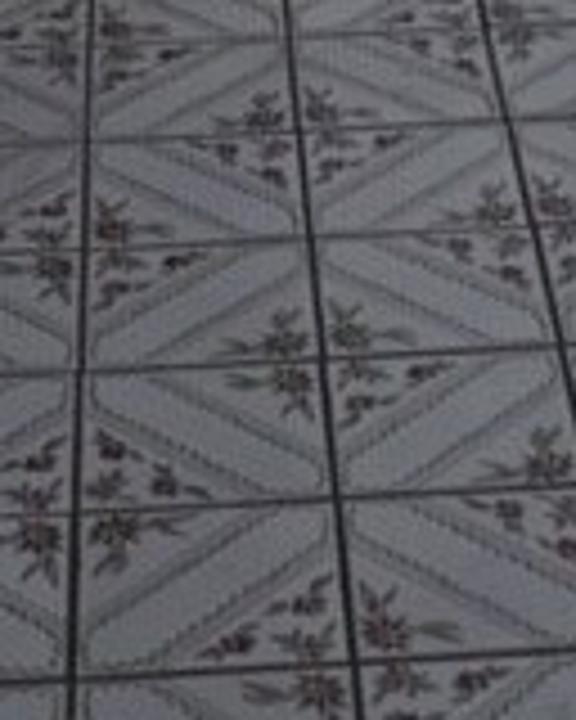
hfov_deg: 10.1
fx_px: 3260
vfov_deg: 10.8
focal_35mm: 153
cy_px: -963
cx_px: 504
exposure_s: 1/160
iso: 800
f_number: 4
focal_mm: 16
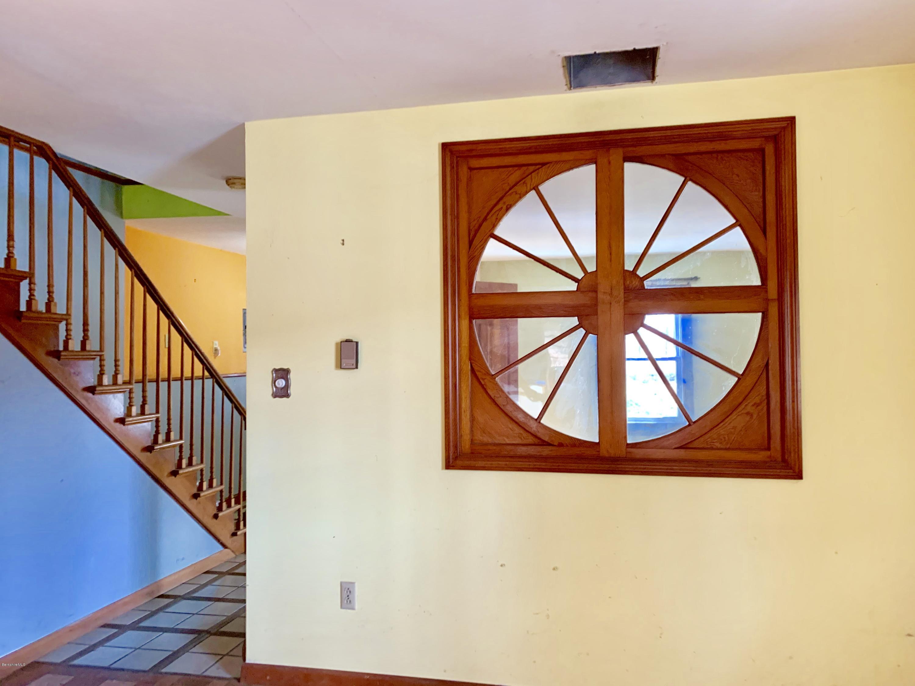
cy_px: 343
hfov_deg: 67.3
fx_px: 687
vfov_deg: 53.1
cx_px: 458
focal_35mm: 26
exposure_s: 1/60
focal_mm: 4.25
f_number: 1.8
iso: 200
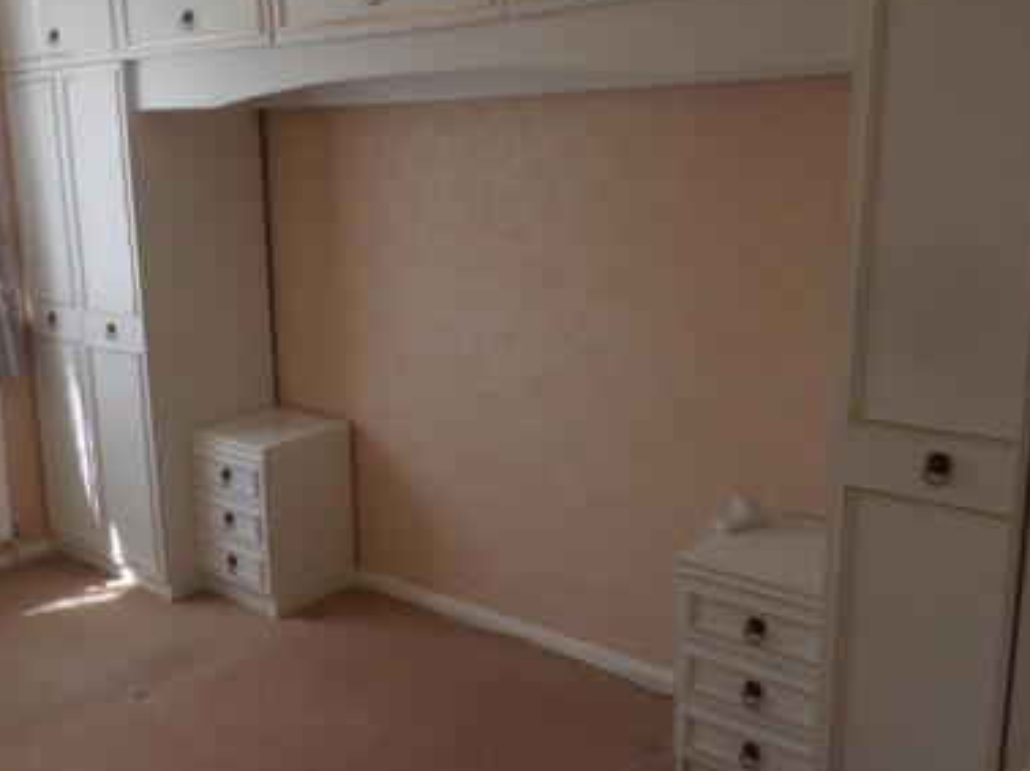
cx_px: 377
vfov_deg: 38.6
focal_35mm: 37
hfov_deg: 49.6
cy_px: 361
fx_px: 1100
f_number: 4.3
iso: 80
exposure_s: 1/45
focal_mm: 4.3
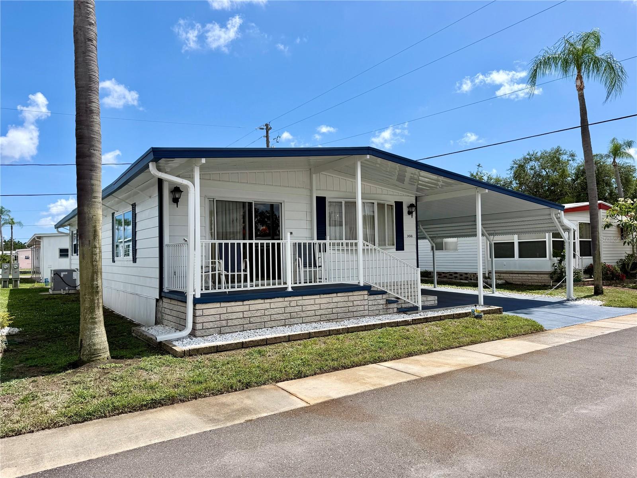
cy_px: 239
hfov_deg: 71.6
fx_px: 442
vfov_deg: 56.8
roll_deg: +0.7
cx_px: 318
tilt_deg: +2.1
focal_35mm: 24
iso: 80
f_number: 1.78
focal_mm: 6.76
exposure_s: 1/6173
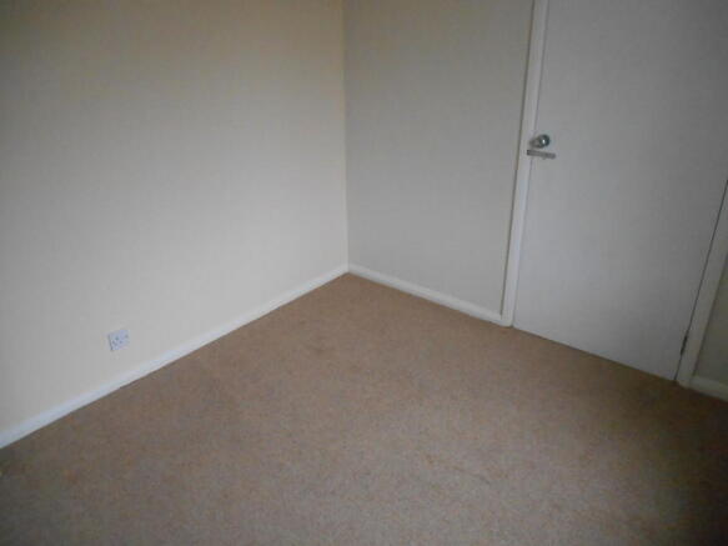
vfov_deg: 53.0
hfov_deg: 67.3
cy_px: 273
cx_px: 364
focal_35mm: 26
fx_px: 547
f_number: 3.4
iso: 800
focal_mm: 4.7
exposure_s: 1/100
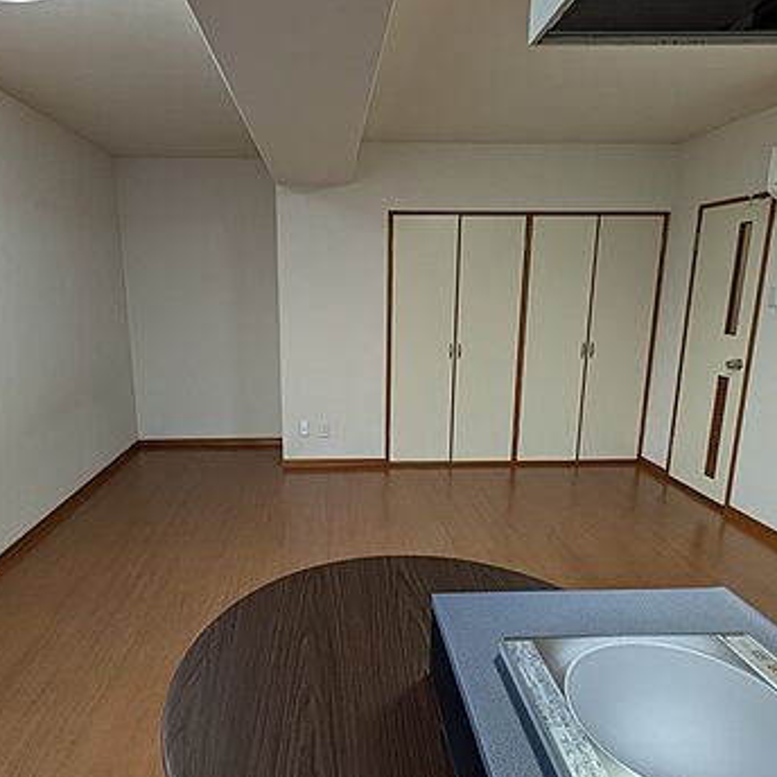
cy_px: 413
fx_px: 584
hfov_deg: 67.1
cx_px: 344
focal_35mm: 23
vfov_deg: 67.2
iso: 60
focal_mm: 1.83
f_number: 2.2
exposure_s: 1/120
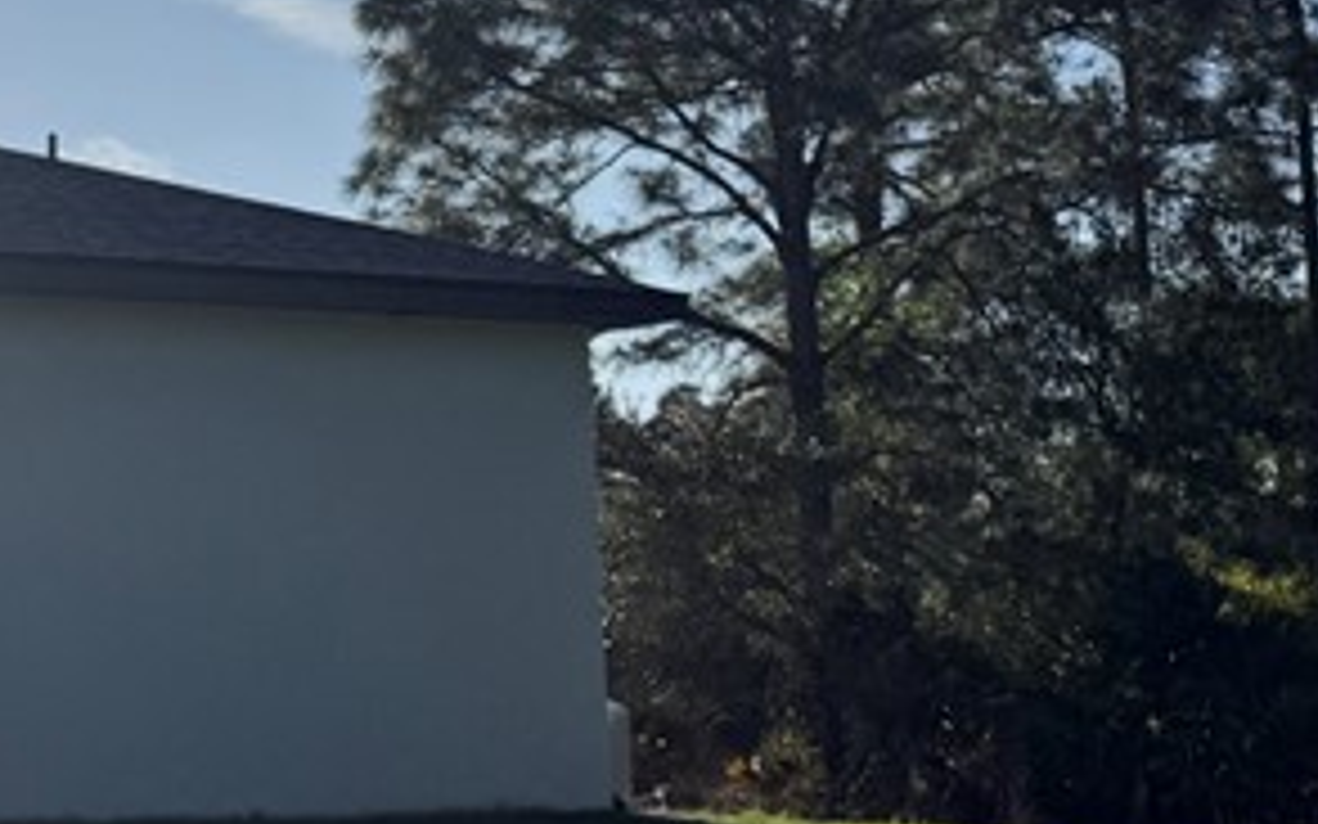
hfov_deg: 19.2
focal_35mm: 89
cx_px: -873
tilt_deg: +3.8
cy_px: 446
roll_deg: +0.4
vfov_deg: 14.7
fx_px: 3196
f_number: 1.78
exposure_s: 1/14286
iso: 64
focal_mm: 6.76
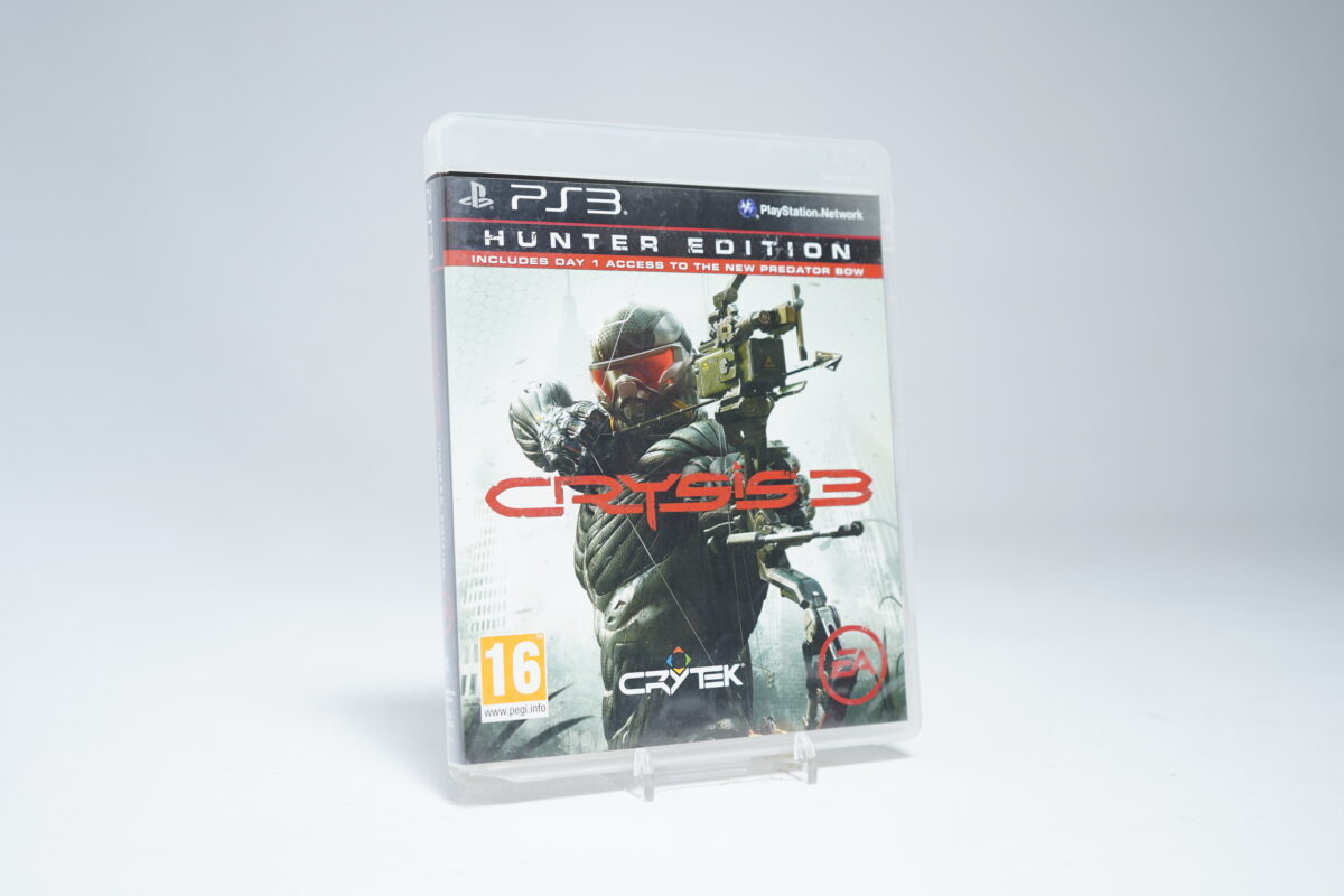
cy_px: 448
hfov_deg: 48.5
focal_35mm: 40
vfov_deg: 33.4
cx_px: 672
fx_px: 1493
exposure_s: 1/8
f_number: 4.5
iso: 160
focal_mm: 40
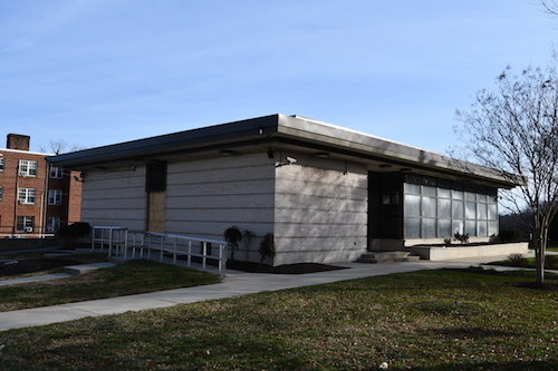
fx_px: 480
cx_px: 279
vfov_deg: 42.3
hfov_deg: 60.3
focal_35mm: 31
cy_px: 186
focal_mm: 21
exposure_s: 1/250
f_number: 8
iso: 100
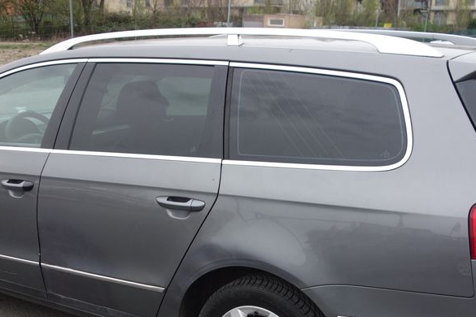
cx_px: 238
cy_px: 251
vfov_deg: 27.0
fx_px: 648
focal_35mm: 49
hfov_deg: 40.3
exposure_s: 1/400
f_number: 2.5
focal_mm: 10.4
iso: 125
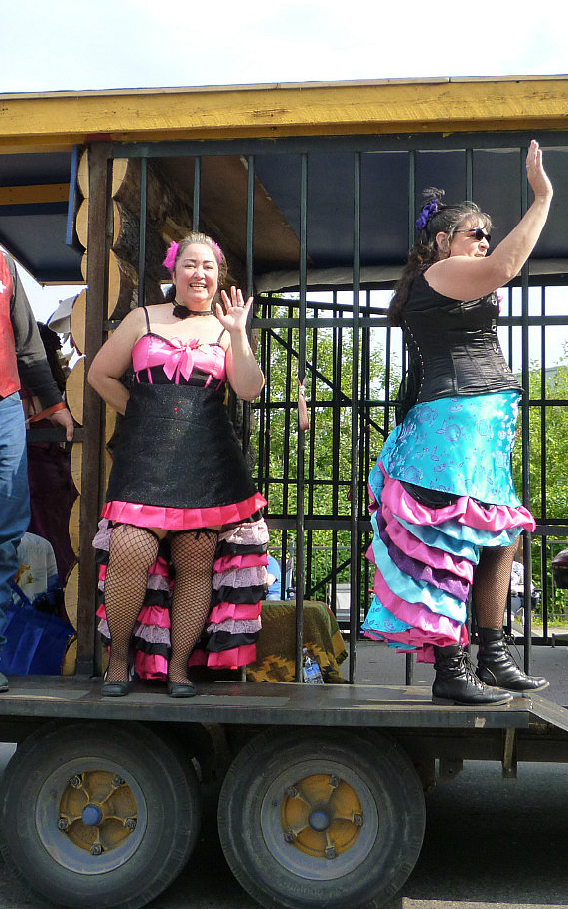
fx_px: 1065
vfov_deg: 46.2
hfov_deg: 29.7
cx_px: 367
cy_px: 443
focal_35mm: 43
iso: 125
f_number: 3.3
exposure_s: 1/400
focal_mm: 5.2
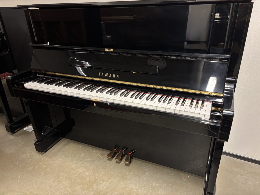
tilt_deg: -25.6
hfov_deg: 67.3
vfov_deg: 53.1
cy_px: 98
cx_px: 130
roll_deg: +1.8
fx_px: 195
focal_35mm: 26
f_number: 1.6
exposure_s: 1/50
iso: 320
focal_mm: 5.96
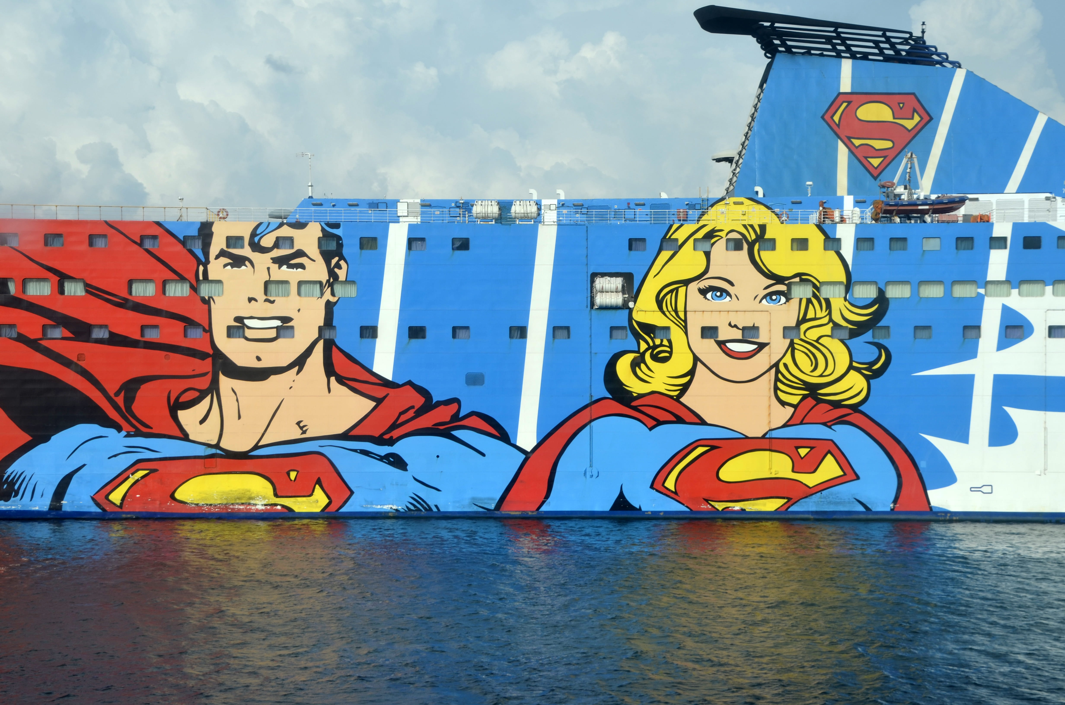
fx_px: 1860
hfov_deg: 32.0
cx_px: 532
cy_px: 352
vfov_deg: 21.5
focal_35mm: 63
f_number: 11
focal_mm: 42
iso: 100
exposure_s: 1/500
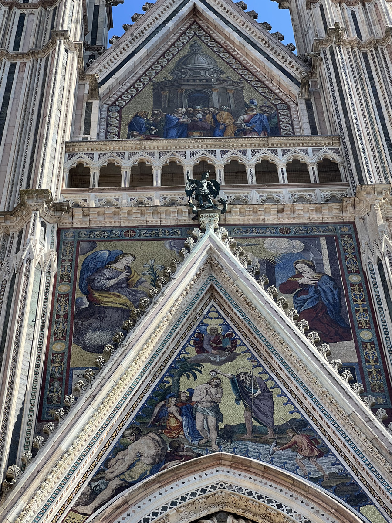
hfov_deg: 19.1
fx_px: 1163
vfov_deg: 25.3
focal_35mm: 77
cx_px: 196
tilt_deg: +51.8
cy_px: 262
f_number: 2.8
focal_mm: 9
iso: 32
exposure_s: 1/359
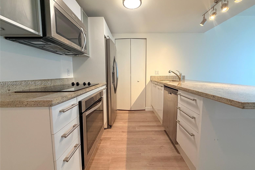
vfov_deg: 77.3
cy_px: 84
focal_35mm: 15
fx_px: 106
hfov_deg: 100.4
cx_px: 131
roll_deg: +0.6
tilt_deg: -5.0
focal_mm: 2.22
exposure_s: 1/120
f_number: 2.2
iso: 320
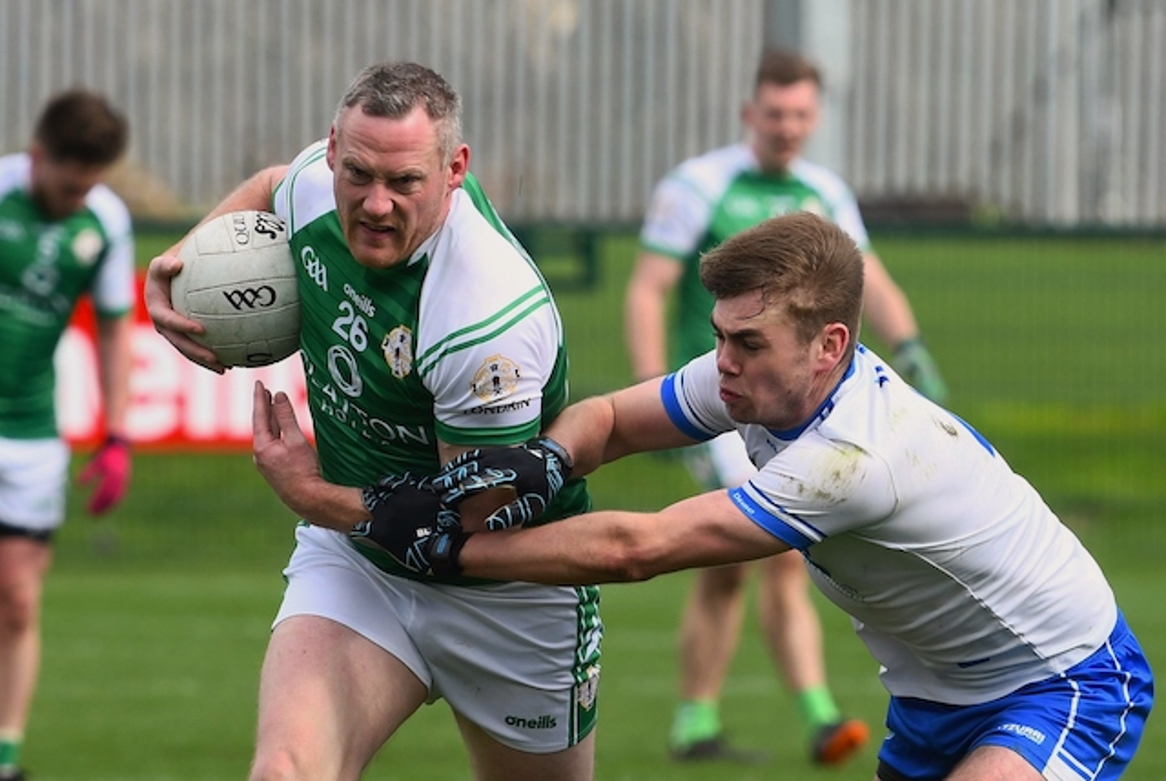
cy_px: 390
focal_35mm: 450
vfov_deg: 3.1
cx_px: 583
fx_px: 14598
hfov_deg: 4.6
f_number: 5
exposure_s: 1/800
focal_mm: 300
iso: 400
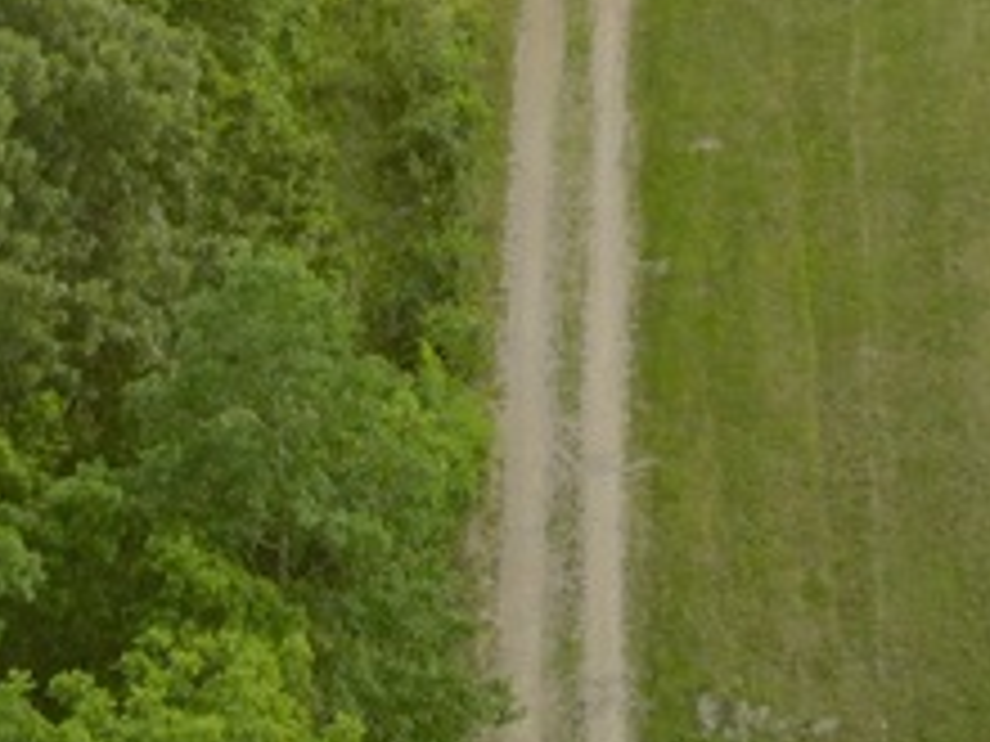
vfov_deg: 8.8
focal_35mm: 157
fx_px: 4490
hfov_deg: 11.6
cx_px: 1791
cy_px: -818
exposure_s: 1/25
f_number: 2.8
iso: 100
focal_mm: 4.5
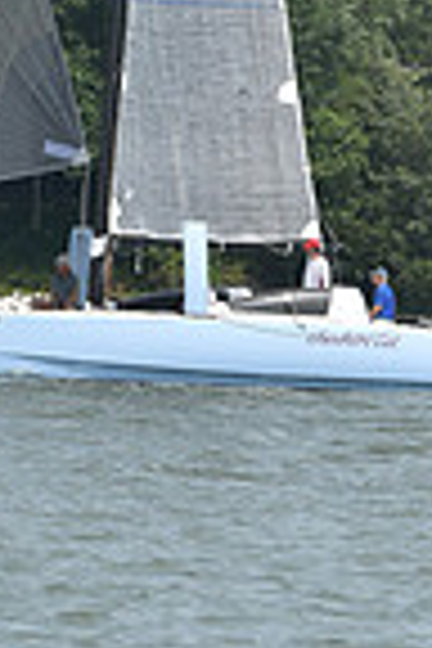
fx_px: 14507
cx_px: 232
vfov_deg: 2.6
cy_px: 238
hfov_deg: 1.7
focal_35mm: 806
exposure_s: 1/1000
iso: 320
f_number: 9
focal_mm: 200
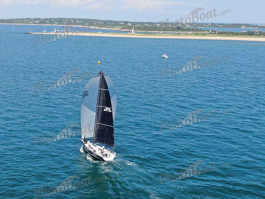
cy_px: 100
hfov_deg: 39.7
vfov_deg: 30.3
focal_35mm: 48
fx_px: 367
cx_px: 132
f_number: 3.8
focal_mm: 8.6
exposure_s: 1/500
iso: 100
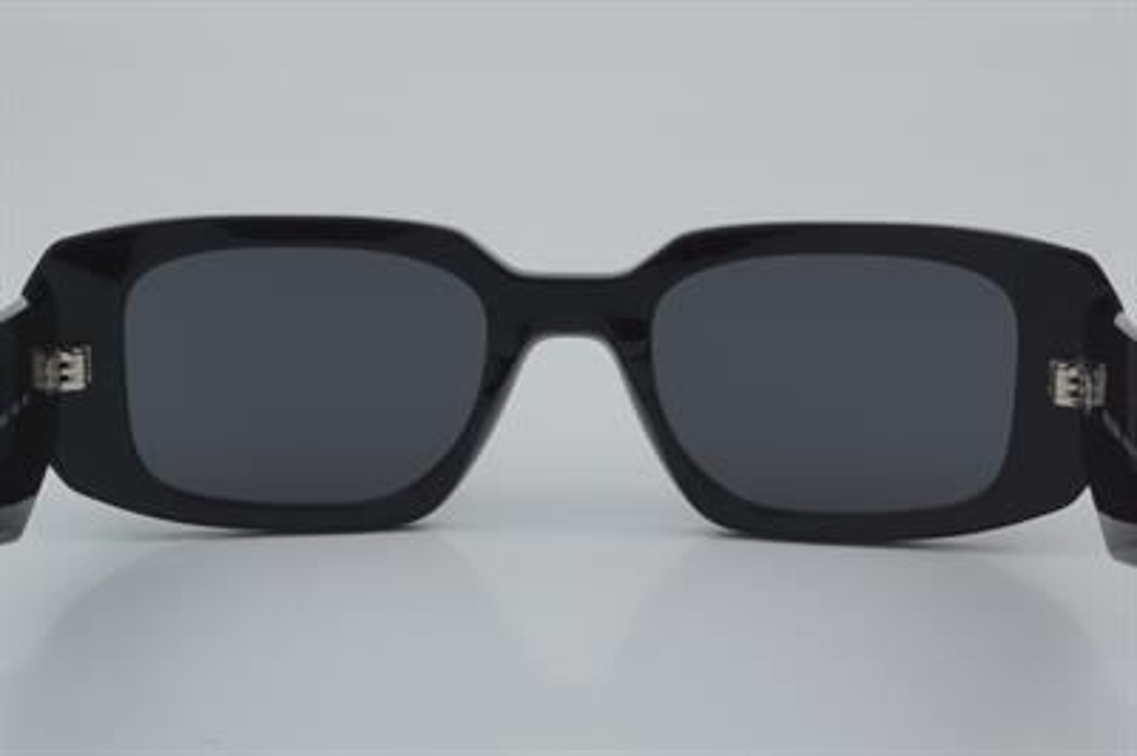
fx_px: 2603
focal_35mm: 82
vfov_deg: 16.5
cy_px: 378
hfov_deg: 24.6
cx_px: 568
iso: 100
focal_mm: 55
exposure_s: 1/4
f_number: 32
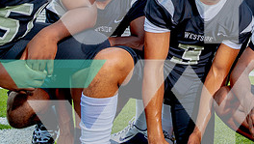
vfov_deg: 19.6
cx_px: 265
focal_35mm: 59
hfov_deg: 32.1
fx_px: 398
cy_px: -11
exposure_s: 1/125
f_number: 8
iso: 100
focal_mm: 24
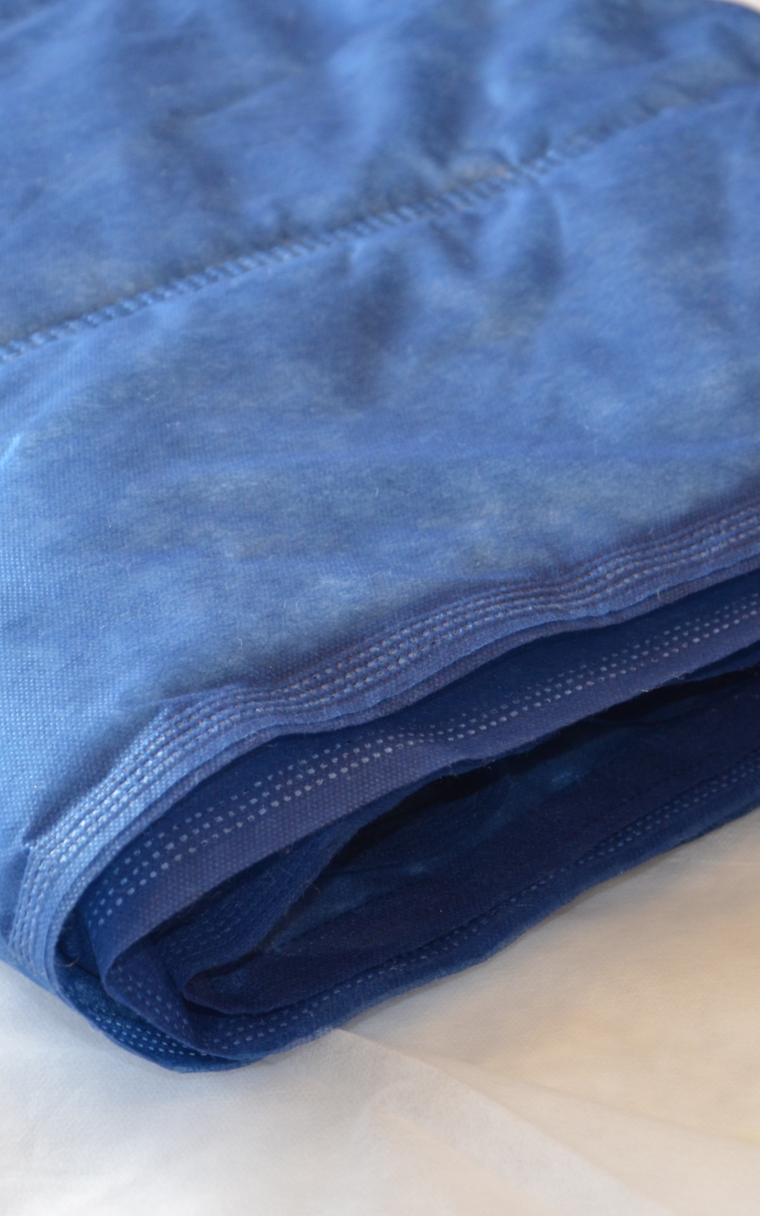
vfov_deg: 21.4
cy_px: 608
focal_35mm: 97
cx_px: 511
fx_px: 3215
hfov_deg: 13.5
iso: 720
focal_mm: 42
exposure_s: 1/60
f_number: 4.8
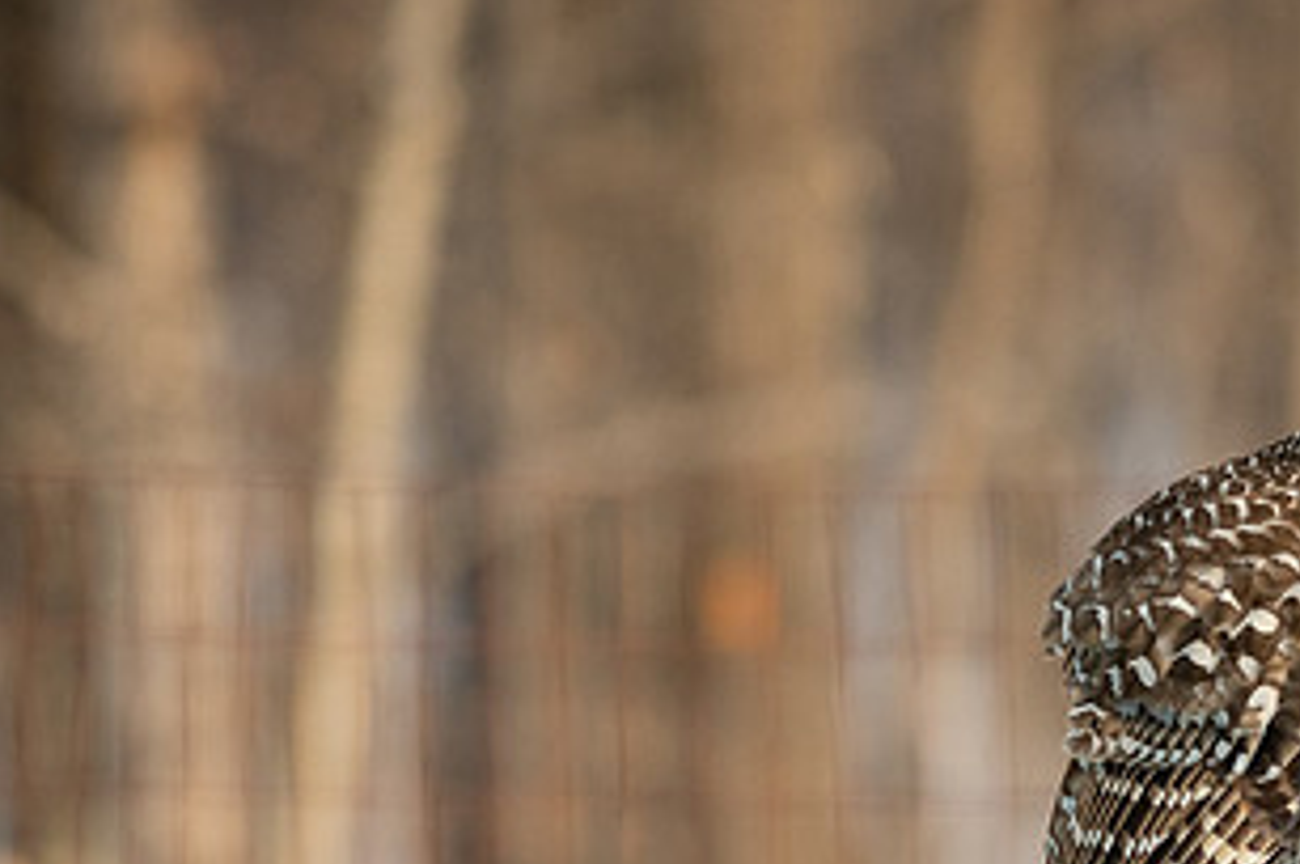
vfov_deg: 1.9
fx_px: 25539
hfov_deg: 2.9
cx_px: 1058
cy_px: 772
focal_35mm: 708
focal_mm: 200
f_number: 3.5
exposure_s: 1/2500
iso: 500
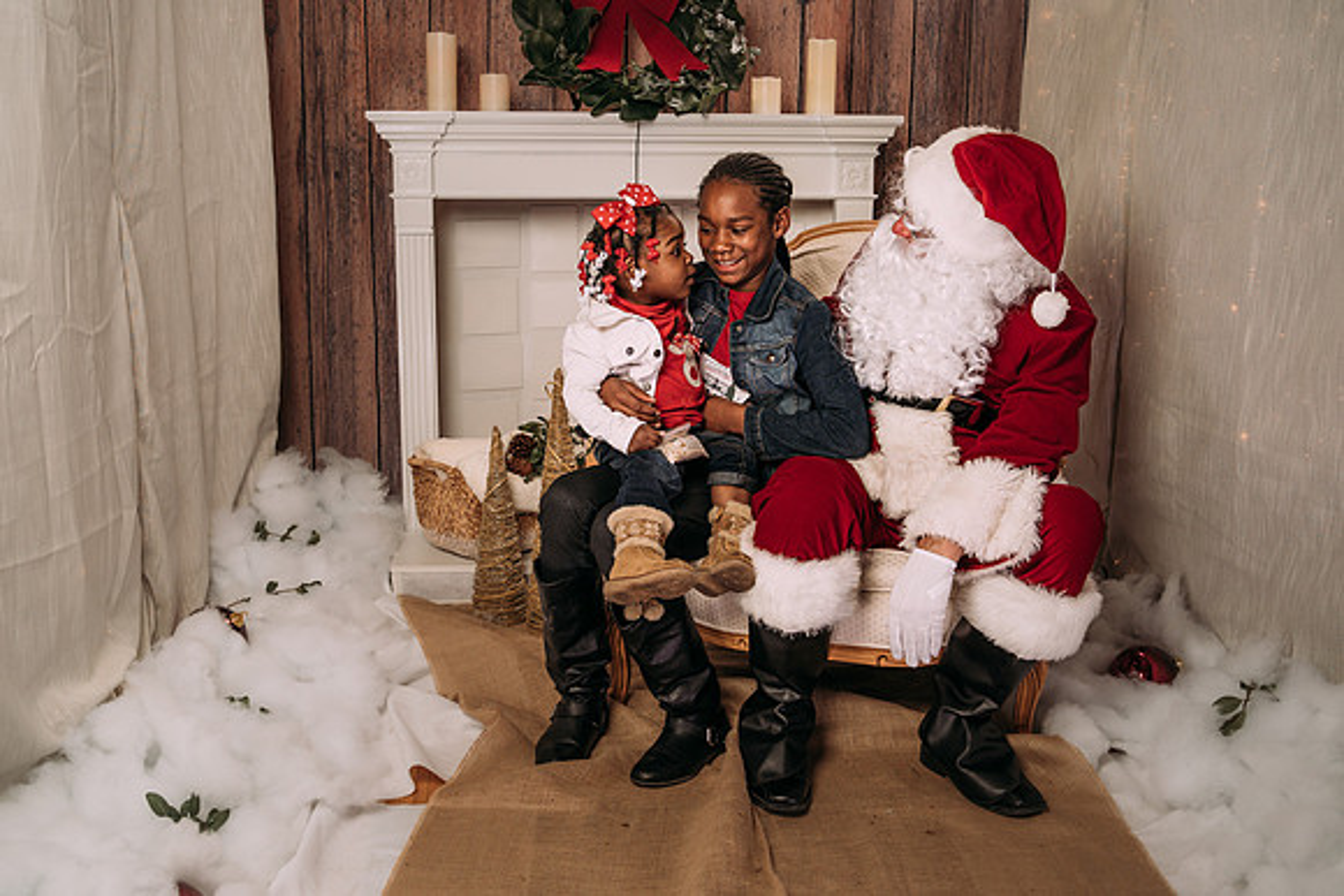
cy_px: 447
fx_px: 1449
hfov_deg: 49.8
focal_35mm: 39
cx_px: 652
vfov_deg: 34.4
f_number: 6.3
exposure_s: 1/100
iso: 100
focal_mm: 35
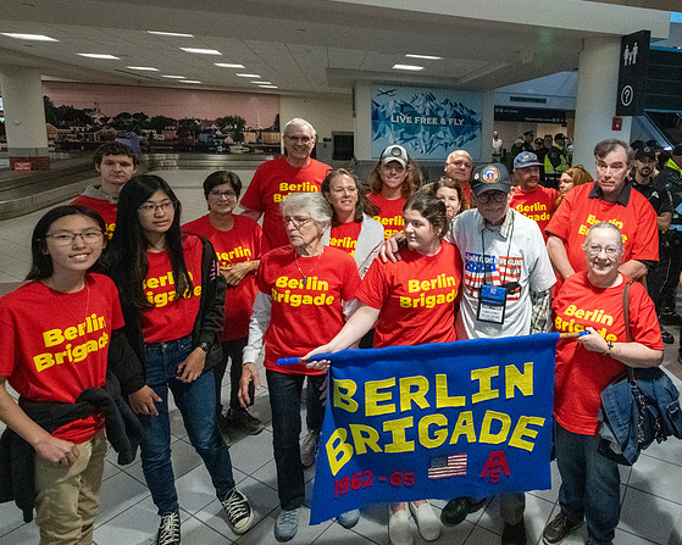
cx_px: 489
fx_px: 444
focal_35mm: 22
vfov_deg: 62.3
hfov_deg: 71.3
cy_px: 206
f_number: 7.1
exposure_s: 1/500
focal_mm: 15
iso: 20000
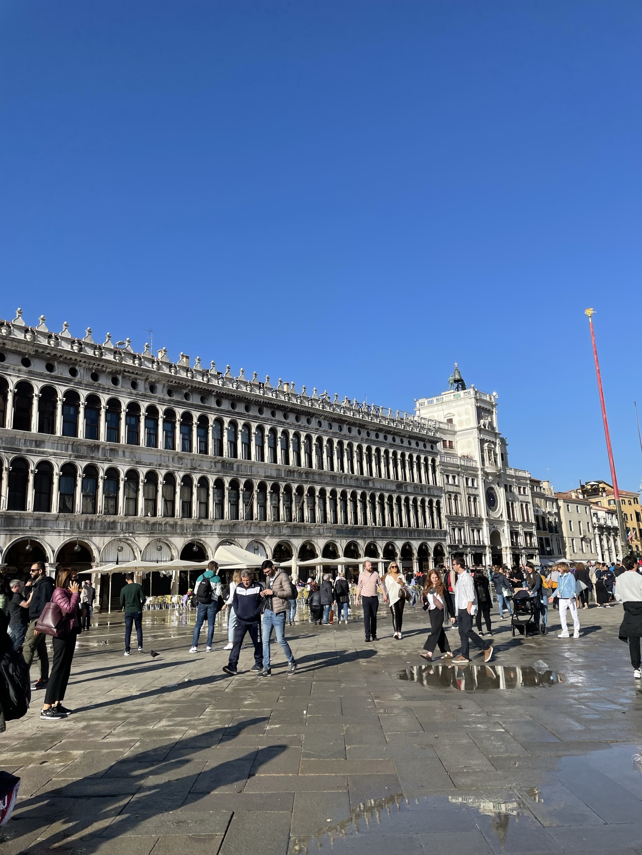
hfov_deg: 53.1
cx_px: 321
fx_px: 643
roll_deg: +2.0
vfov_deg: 67.3
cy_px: 428
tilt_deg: +15.1
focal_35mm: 26
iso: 32
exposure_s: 1/3401
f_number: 1.6
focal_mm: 4.2
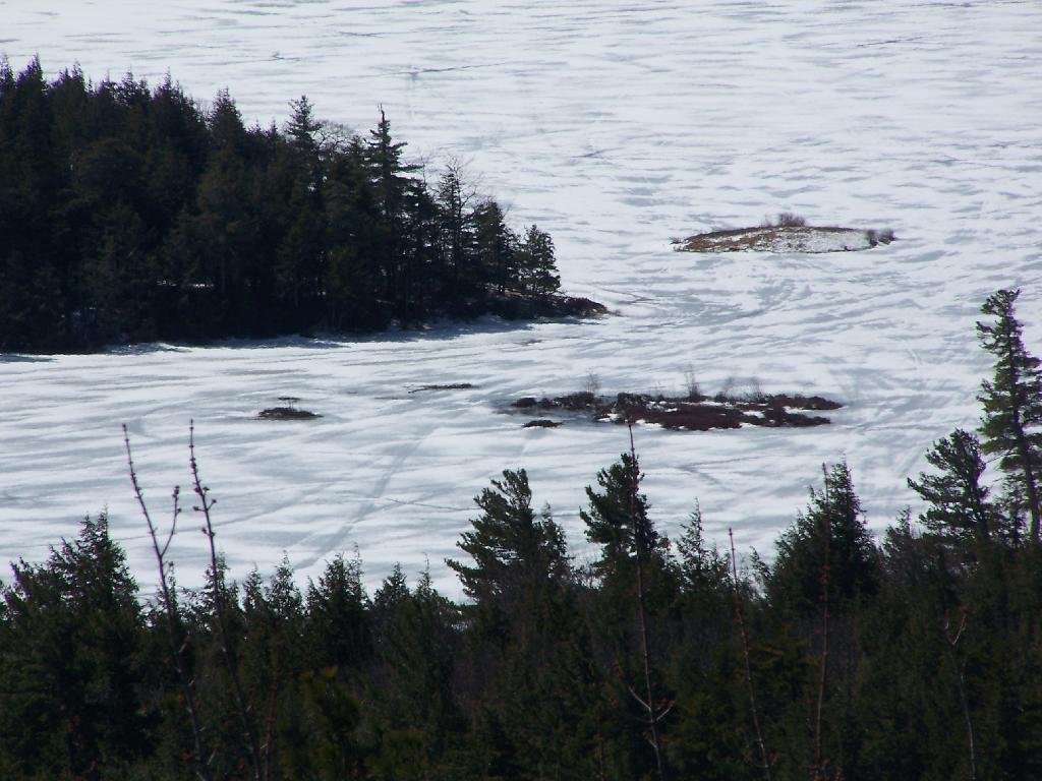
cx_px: 521
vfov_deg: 3.9
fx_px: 11439
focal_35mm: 380
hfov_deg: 5.2
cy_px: 390
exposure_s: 1/640
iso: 80
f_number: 7.1
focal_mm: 63
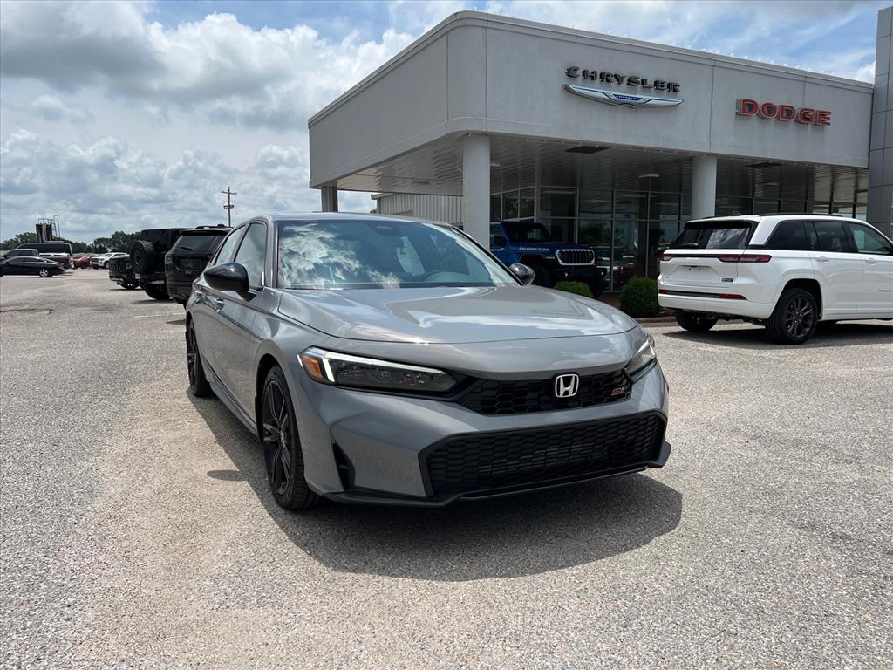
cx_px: 446
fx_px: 671
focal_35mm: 26
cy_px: 335
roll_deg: +0.2
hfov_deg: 67.3
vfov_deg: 53.1
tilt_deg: -6.8
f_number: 1.5
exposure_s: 1/7463
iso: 50
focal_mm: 5.7
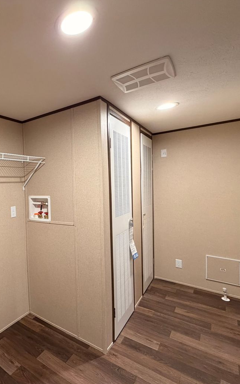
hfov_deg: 51.4
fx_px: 209
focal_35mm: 20
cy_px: 192
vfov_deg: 85.1
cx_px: 17
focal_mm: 2.22
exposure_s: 1/60
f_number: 2.2
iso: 250
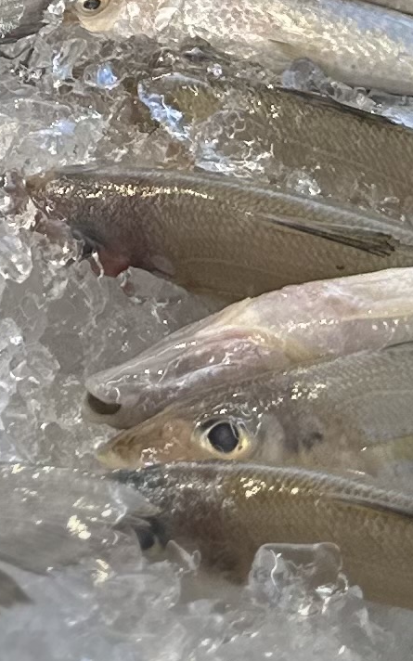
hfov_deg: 8.5
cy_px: -522
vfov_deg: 13.1
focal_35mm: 144
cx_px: -482
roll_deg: +2.4
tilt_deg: -18.1
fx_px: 2593
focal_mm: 6.86
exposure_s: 1/50
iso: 125
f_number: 1.78
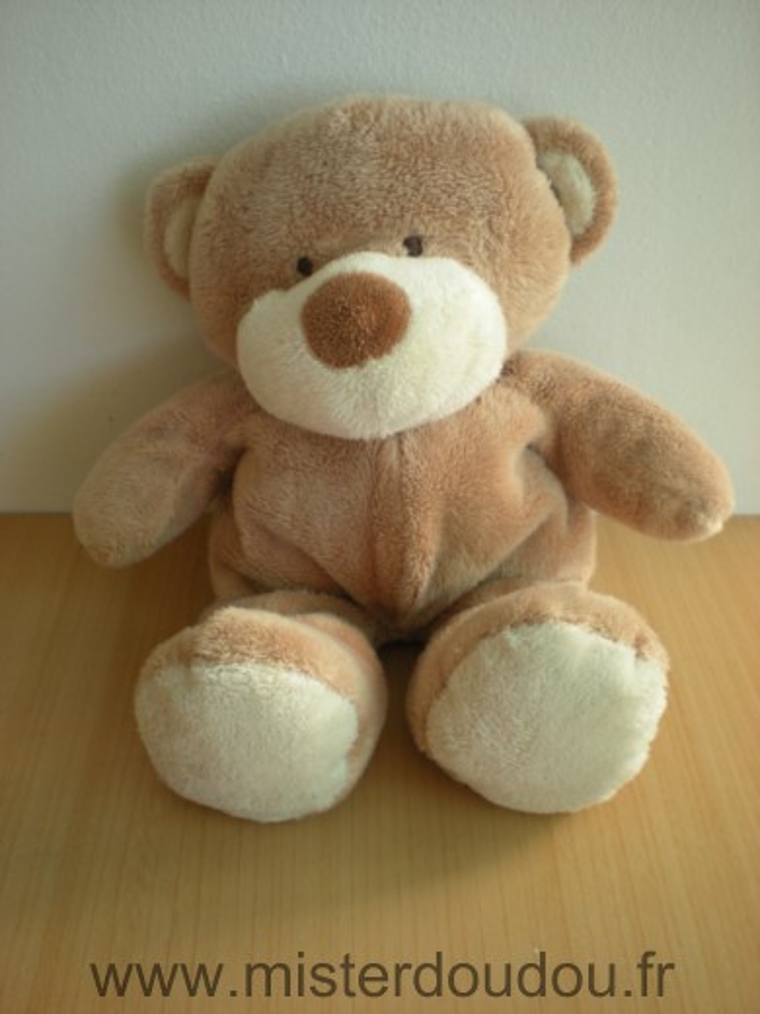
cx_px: 380
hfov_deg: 37.7
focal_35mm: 38
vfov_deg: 49.0
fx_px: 1112
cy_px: 507
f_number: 3.1
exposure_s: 1/102
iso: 64
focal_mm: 6.3
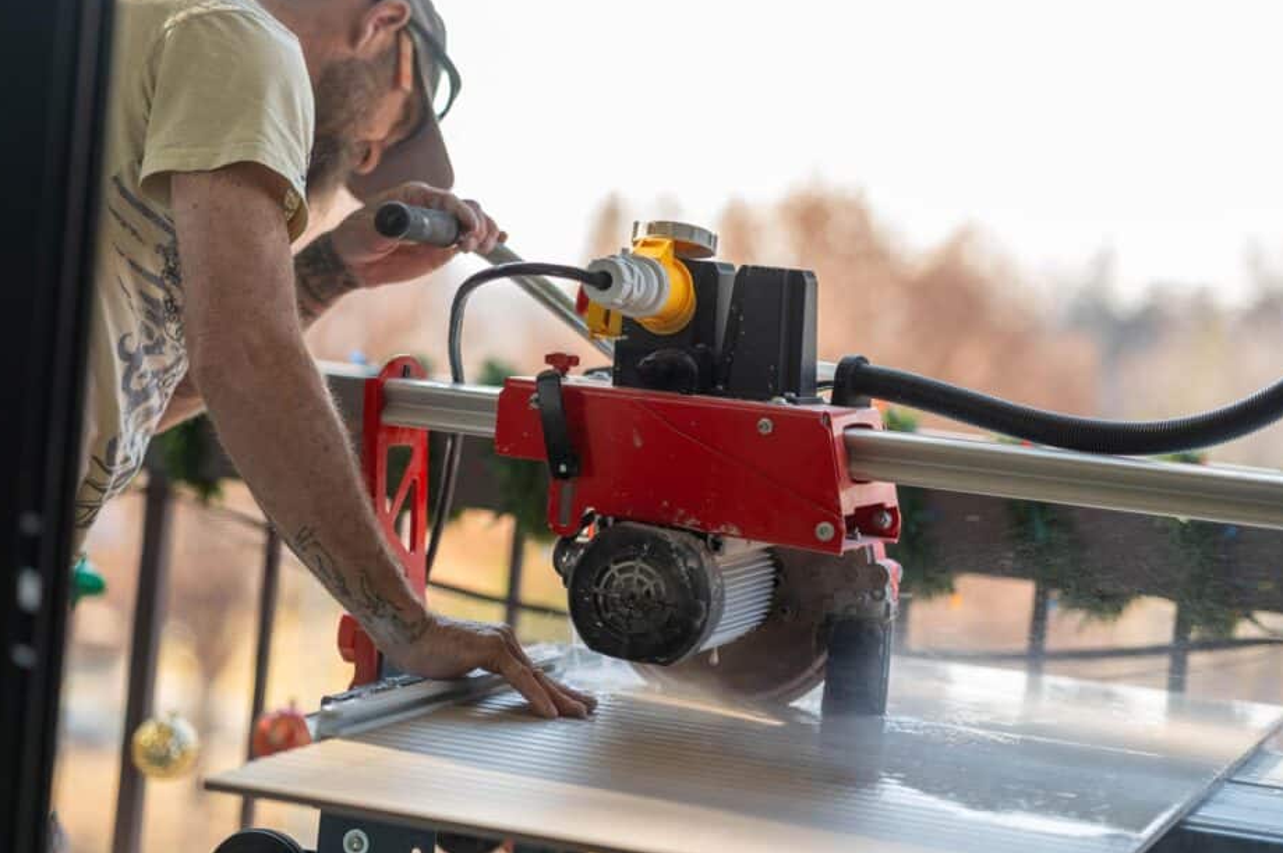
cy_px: 397
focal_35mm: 84
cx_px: 593
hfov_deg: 24.2
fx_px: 2991
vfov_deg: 16.2
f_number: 1.8
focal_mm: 75
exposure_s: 1/125
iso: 800
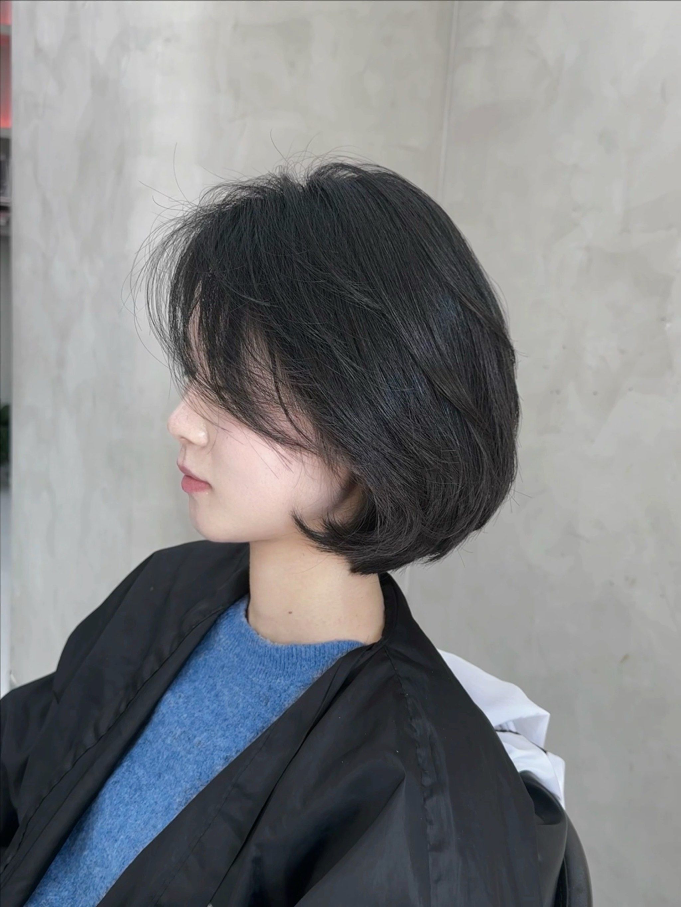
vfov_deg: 67.3
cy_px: 454
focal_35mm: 26
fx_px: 682
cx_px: 340
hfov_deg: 53.1
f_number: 1.5
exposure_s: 1/60
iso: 125
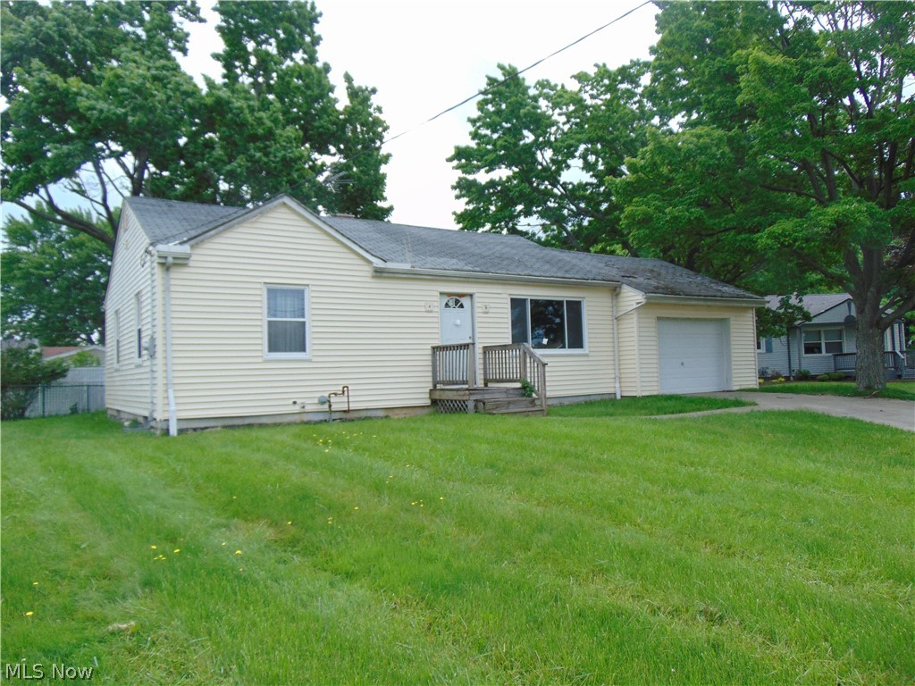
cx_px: 458
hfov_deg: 69.4
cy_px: 343
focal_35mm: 25
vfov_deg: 54.9
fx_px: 661
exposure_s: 1/640
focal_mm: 4.5
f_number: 3
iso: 80
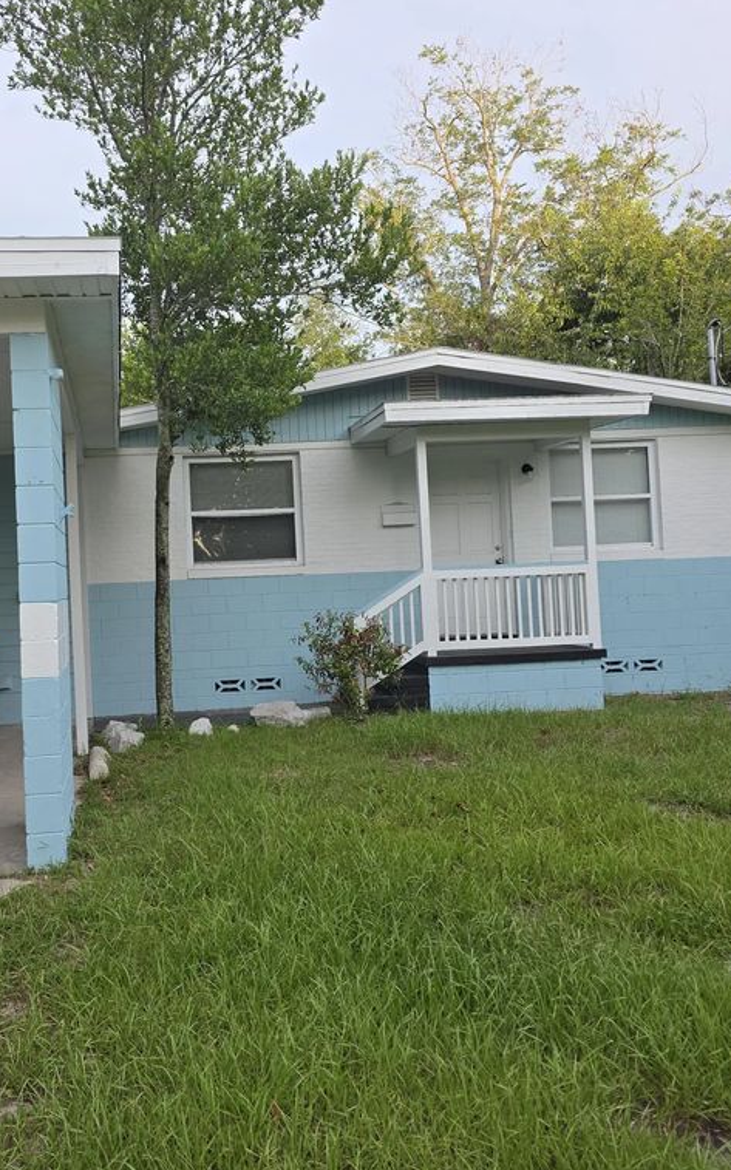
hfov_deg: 37.8
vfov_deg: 58.1
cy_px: 580
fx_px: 1052
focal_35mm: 33
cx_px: 235
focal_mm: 6.3
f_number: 1.7
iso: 16
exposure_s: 1/120
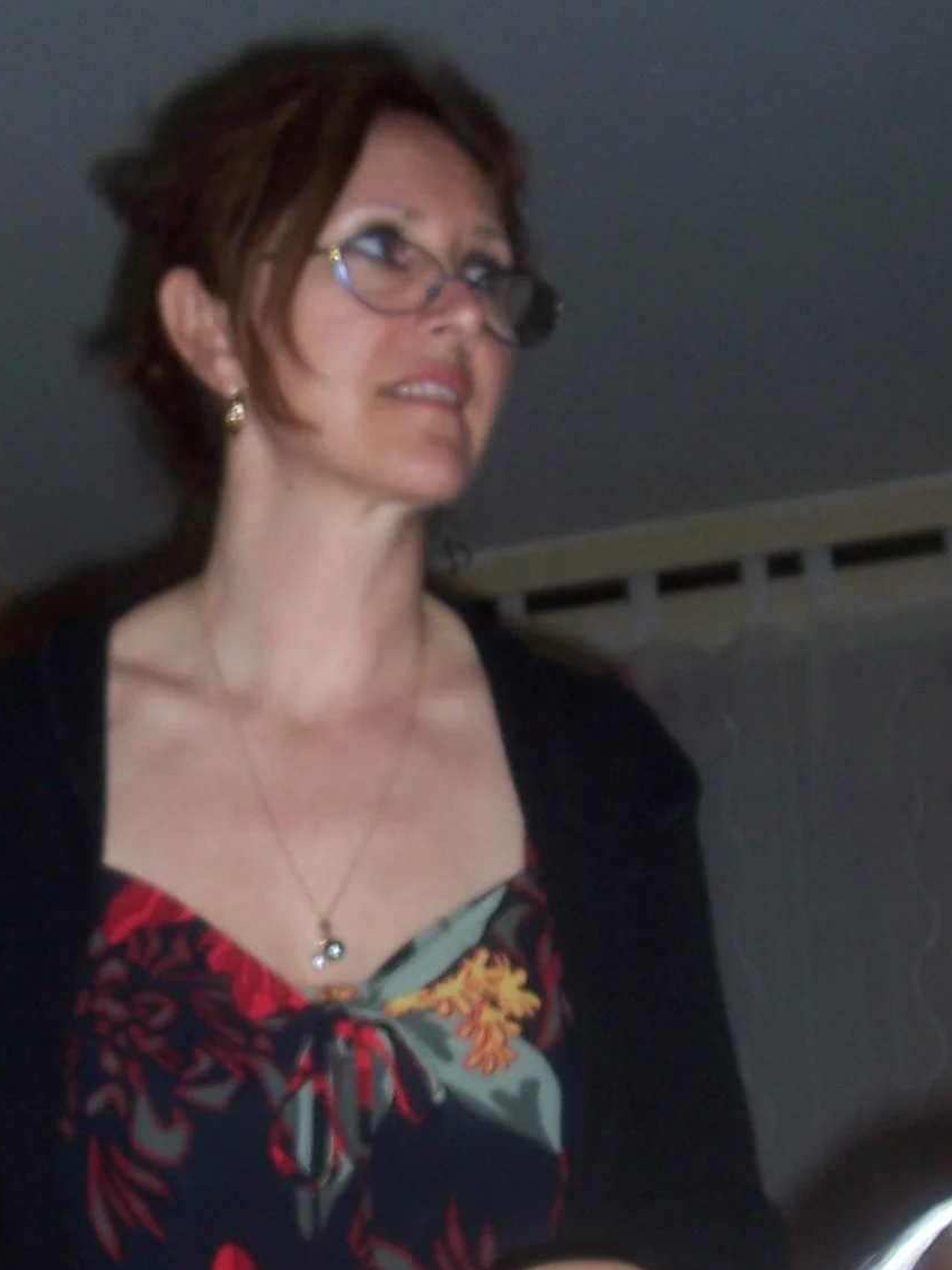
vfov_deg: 22.3
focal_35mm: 86
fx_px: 3153
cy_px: 1083
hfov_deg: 17.1
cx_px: 240
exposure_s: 1/60
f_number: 3
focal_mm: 7
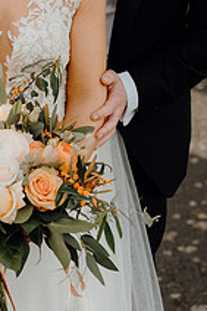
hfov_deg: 9.8
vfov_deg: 14.4
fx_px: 1209
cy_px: -16
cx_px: 63
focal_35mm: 140
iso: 125
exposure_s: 1/500
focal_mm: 66
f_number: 3.5
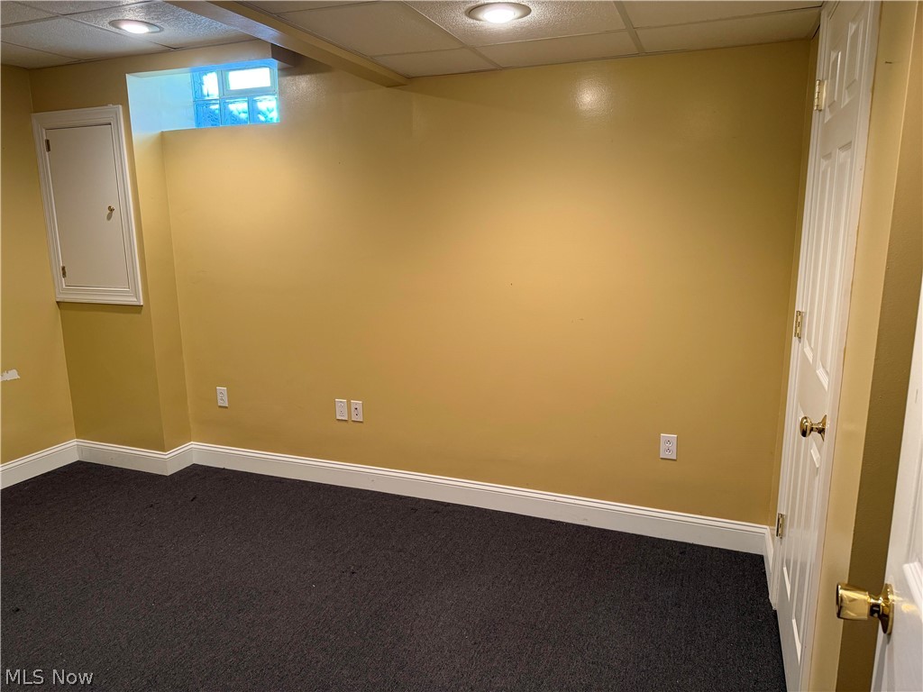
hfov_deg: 71.6
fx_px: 640
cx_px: 462
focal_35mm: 24
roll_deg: +0.5
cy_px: 346
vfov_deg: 56.8
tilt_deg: -11.2
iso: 250
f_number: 1.78
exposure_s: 1/60
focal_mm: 6.76
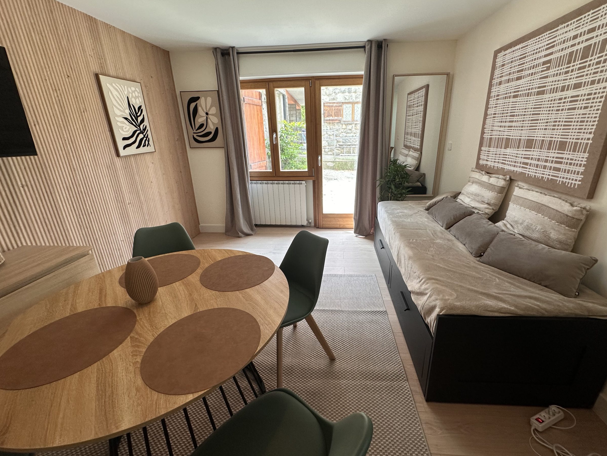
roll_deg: +1.7
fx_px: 263
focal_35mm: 15
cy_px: 220
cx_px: 320
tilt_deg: -19.0
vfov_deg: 81.7
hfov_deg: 98.1
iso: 125
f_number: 2.2
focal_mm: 2.22
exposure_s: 1/100
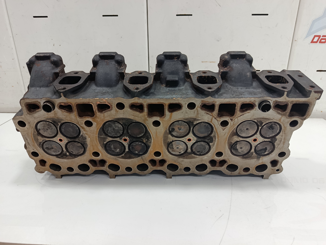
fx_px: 226
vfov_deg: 56.8
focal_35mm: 24
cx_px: 163
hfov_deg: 71.6
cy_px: 122
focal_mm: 5.24
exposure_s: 1/50
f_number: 1.7
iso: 621
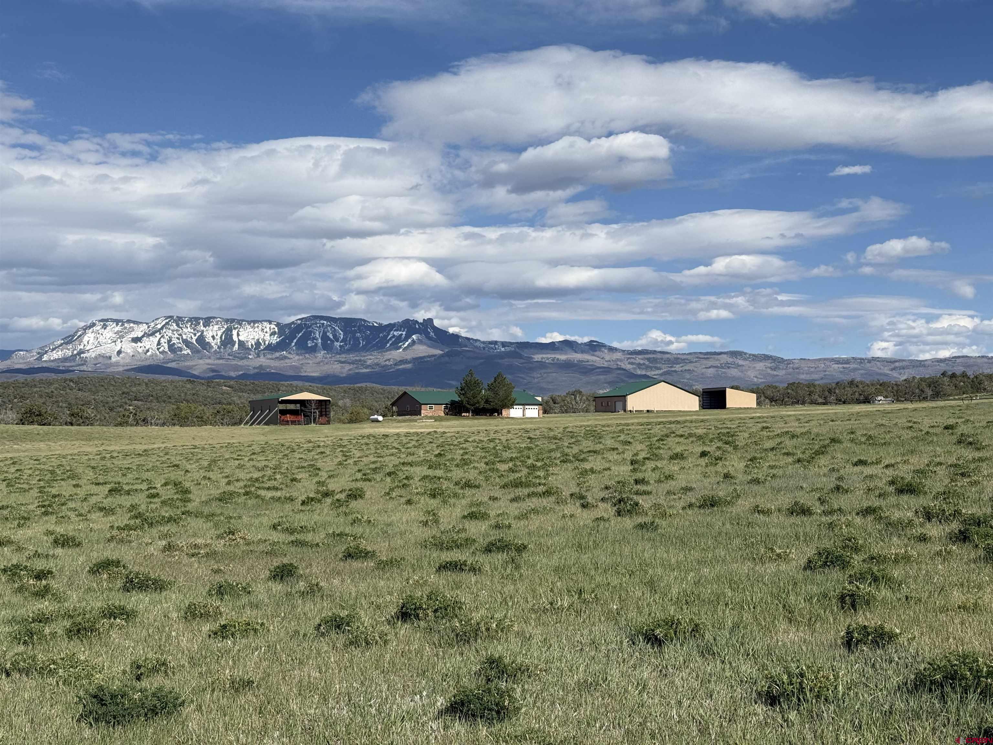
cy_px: 372
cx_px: 496
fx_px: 1377
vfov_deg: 30.3
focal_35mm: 48
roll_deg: +0.5
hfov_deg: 39.7
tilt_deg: +2.8
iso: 64
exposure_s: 1/9901
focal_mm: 6.76
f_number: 1.78
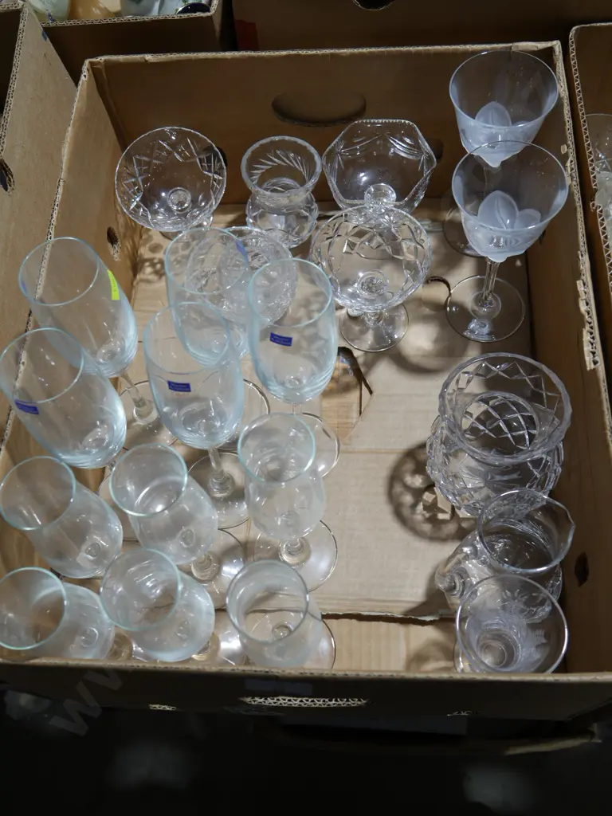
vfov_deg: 54.0
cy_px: 408
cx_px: 306
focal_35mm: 34
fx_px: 801
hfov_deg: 41.8
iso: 200
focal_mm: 17
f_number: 4
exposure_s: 1/60
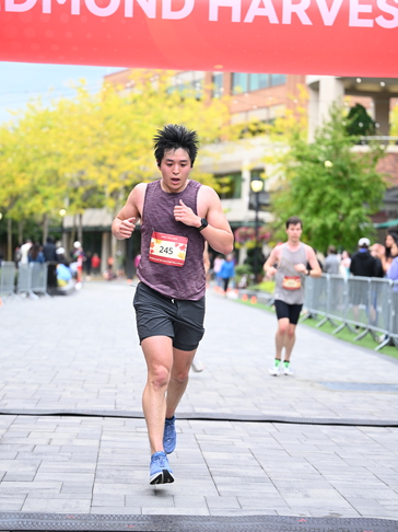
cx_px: 198
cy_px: 239
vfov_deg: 22.8
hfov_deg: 17.2
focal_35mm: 86
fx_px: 1320
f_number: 2.8
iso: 800
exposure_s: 1/1600
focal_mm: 79
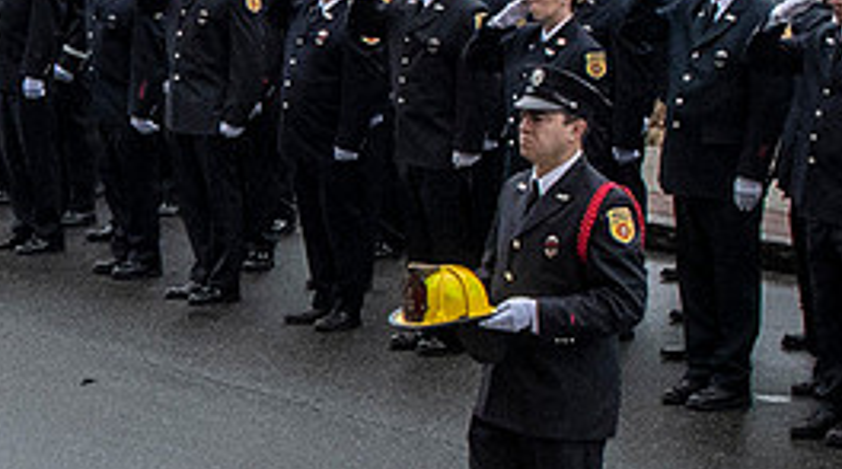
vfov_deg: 7.3
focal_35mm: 166
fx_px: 3697
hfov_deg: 12.6
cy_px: 240
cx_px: -255
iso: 2000
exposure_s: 1/500
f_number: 9
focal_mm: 22
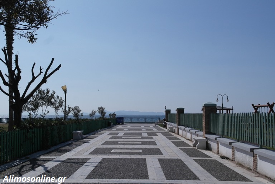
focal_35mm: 40
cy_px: 92
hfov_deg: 48.5
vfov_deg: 33.4
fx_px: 306
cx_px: 138
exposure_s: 1/500
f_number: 9
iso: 100
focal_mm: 26
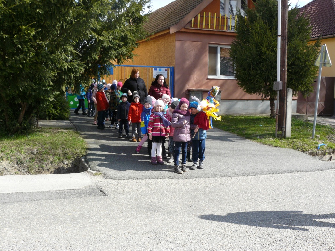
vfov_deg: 39.7
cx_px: 168
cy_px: 126
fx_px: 348
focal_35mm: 36
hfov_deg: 51.4
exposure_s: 1/200
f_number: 4.5
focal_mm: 6
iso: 100
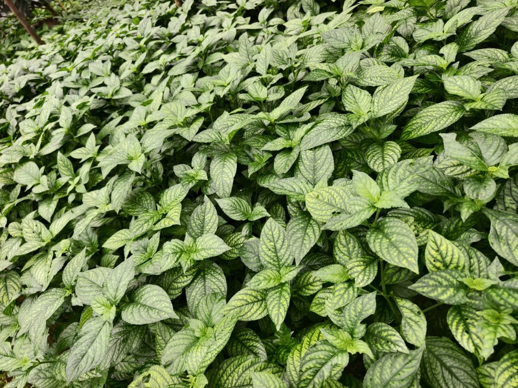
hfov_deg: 73.9
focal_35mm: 23
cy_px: 194
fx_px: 344
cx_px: 259
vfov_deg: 58.9
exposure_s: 1/100
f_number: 1.75
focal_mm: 8.67
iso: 135
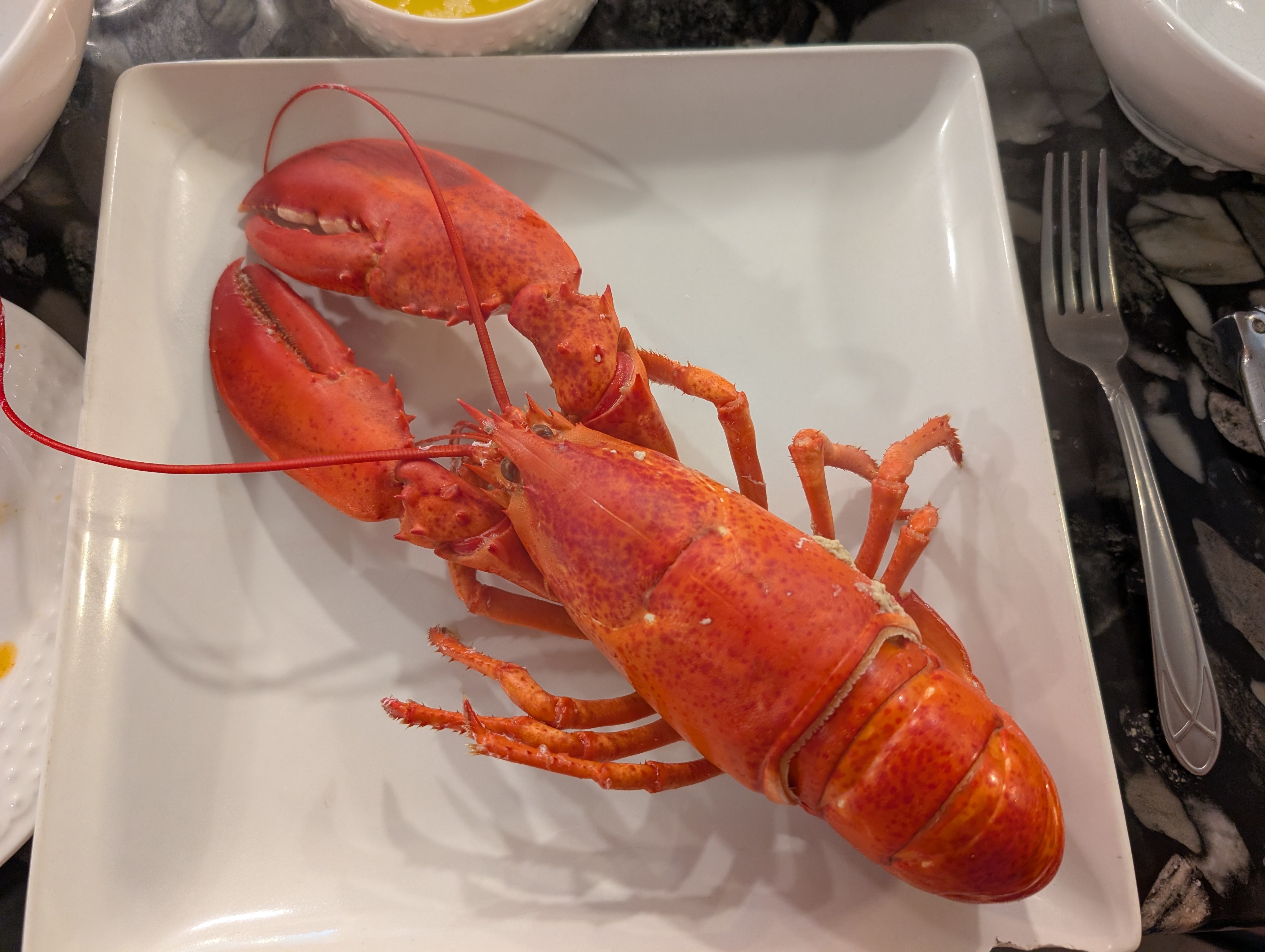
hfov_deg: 71.5
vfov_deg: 56.9
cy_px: 476
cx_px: 632
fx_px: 878
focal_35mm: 24
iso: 377
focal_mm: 6.9
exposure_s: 1/60
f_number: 1.68
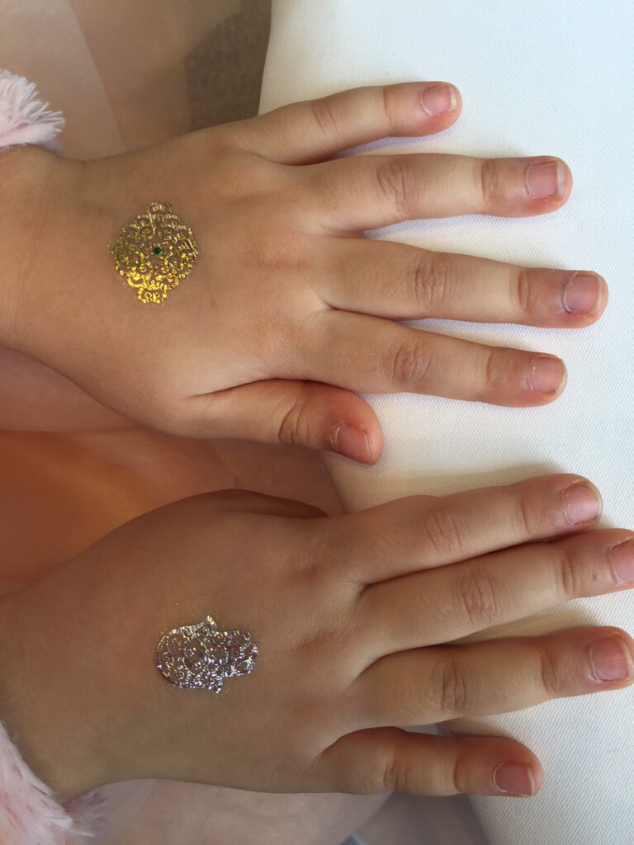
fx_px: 708
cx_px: 317
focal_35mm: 29
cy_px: 422
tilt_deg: -84.3
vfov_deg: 61.7
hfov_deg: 48.2
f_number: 2.2
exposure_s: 1/50
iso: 32
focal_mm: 4.15
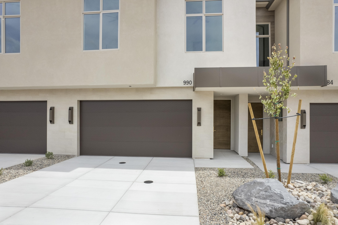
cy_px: 112
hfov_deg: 78.6
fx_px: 206
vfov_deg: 57.2
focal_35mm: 22
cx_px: 169
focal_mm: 8.38
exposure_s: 1/800
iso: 150
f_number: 2.8
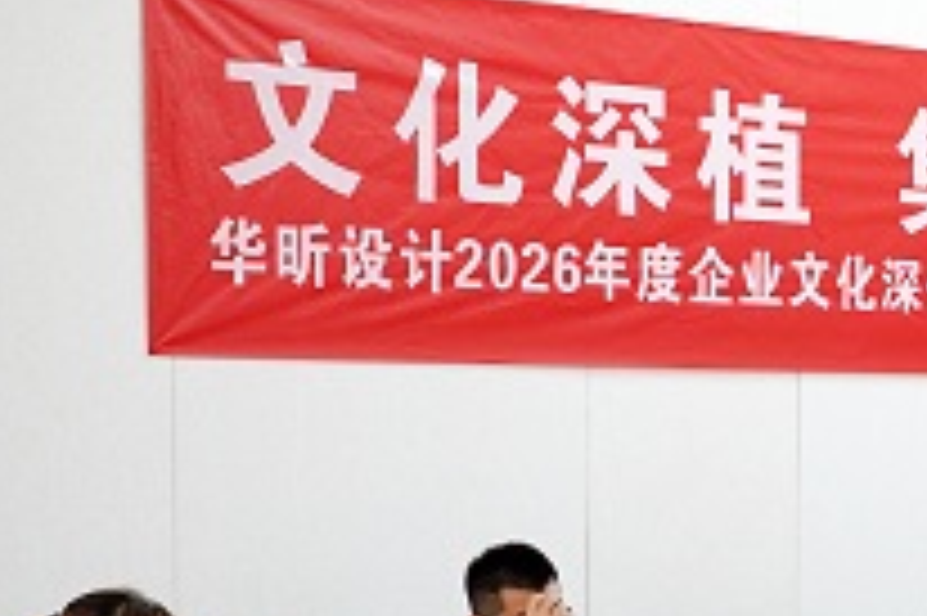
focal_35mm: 140
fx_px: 3602
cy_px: 643
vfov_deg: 9.7
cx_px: 1143
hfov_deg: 14.2
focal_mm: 48
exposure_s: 1/100
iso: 2000
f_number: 5.6
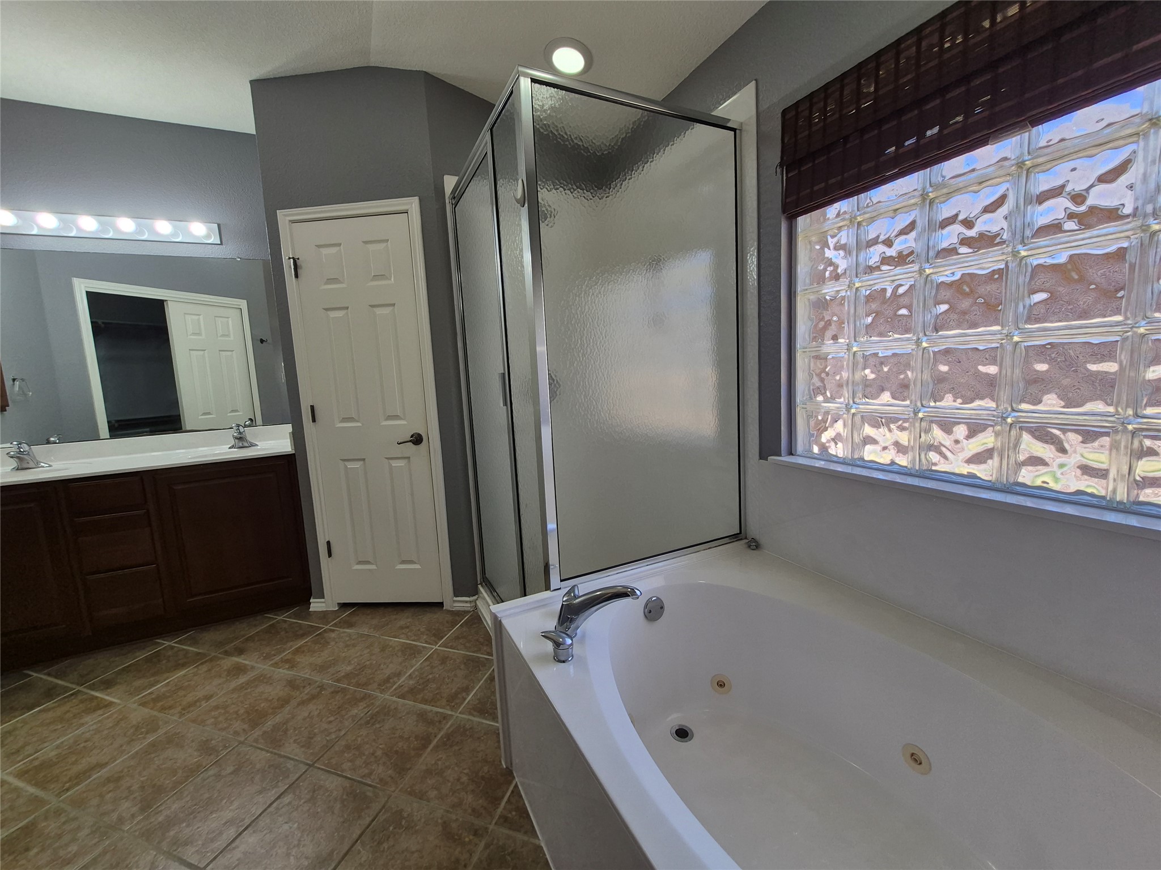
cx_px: 580
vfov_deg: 89.9
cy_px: 435
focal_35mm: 13
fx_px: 436
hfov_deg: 106.2
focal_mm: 1.74
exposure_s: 1/154
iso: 40
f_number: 2.2
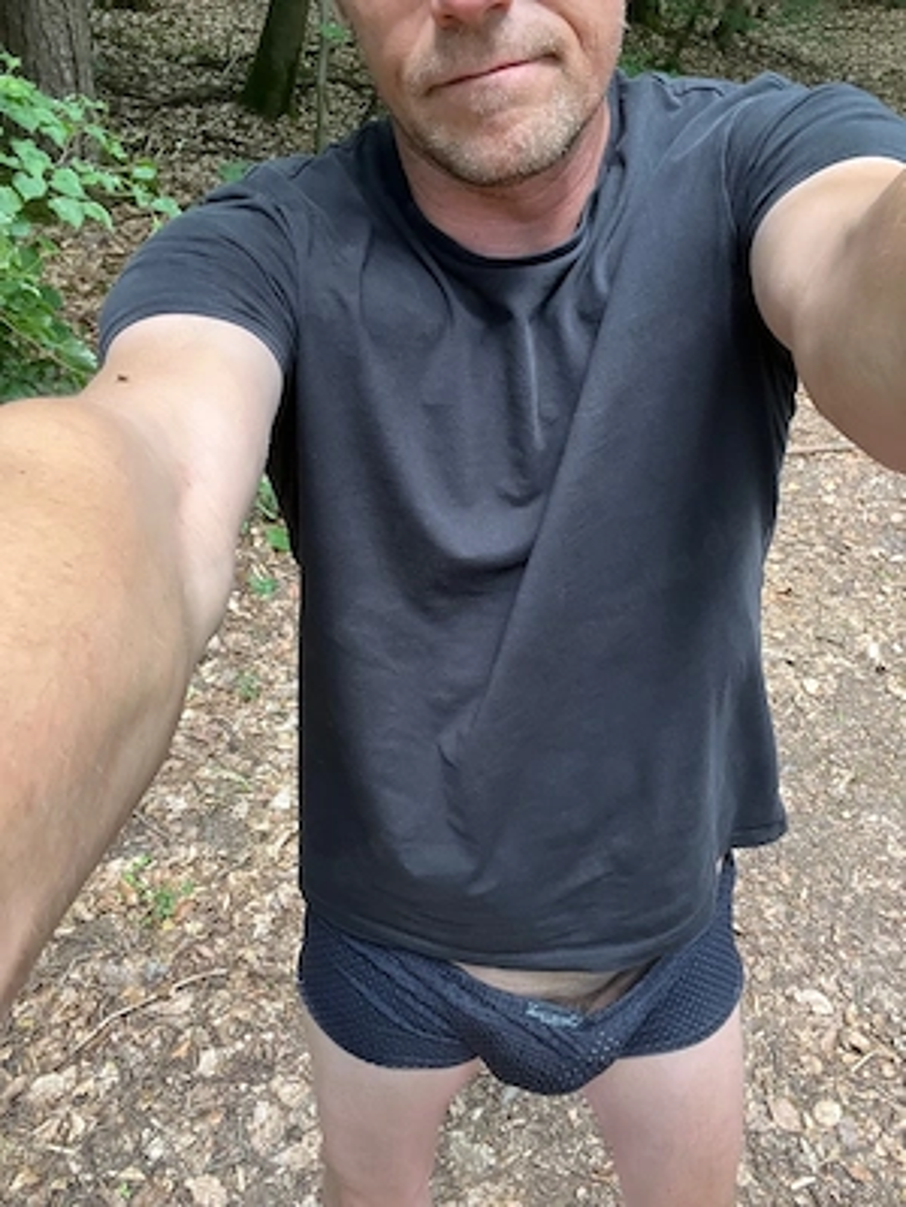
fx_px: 1047
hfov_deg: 46.8
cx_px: 453
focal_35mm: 30
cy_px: 604
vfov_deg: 60.0
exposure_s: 1/60
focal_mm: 2.71
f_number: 2.2
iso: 160
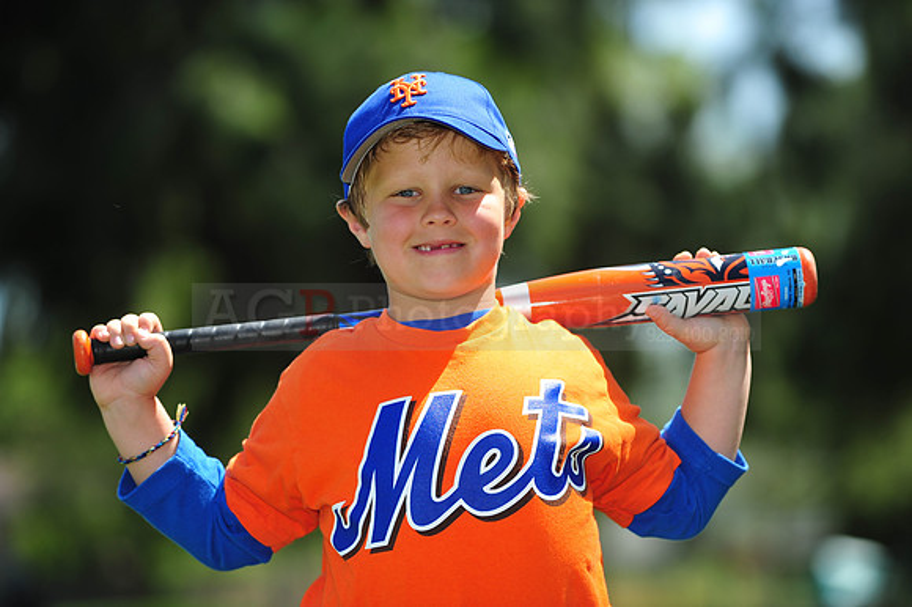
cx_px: 456
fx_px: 5064
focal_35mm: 200
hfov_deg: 10.3
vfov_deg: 6.9
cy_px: 304
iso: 200
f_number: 4.5
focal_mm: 200
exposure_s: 1/1000
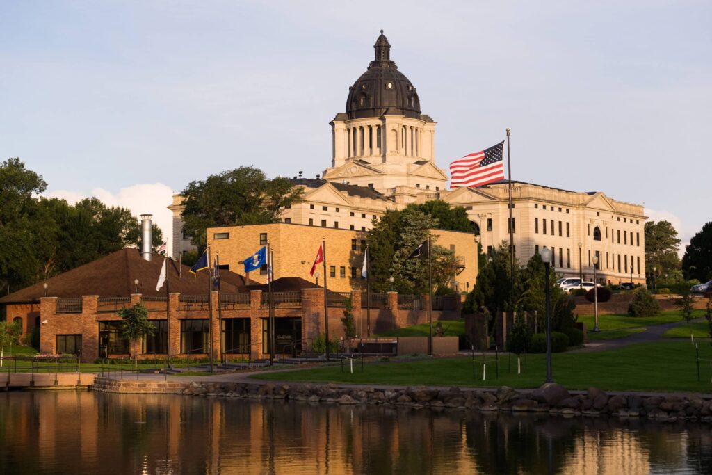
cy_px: 238
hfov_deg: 28.8
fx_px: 1385
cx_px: 356
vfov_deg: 19.5
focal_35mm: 70
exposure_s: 1/500
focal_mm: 70
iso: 160
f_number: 5.6
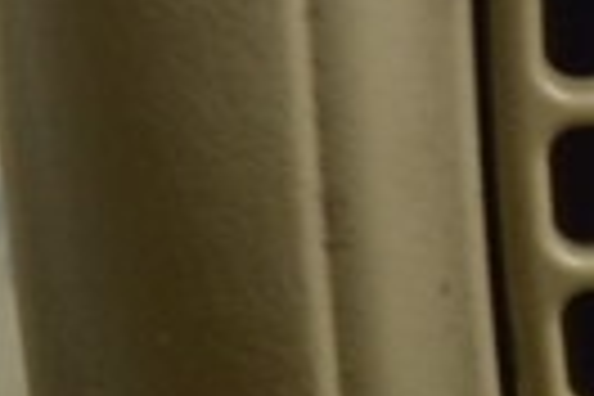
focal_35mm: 372
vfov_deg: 3.7
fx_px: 6138
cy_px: 367
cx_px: 1616
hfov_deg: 5.3
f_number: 5.6
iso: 400
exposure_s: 1/20
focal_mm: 32
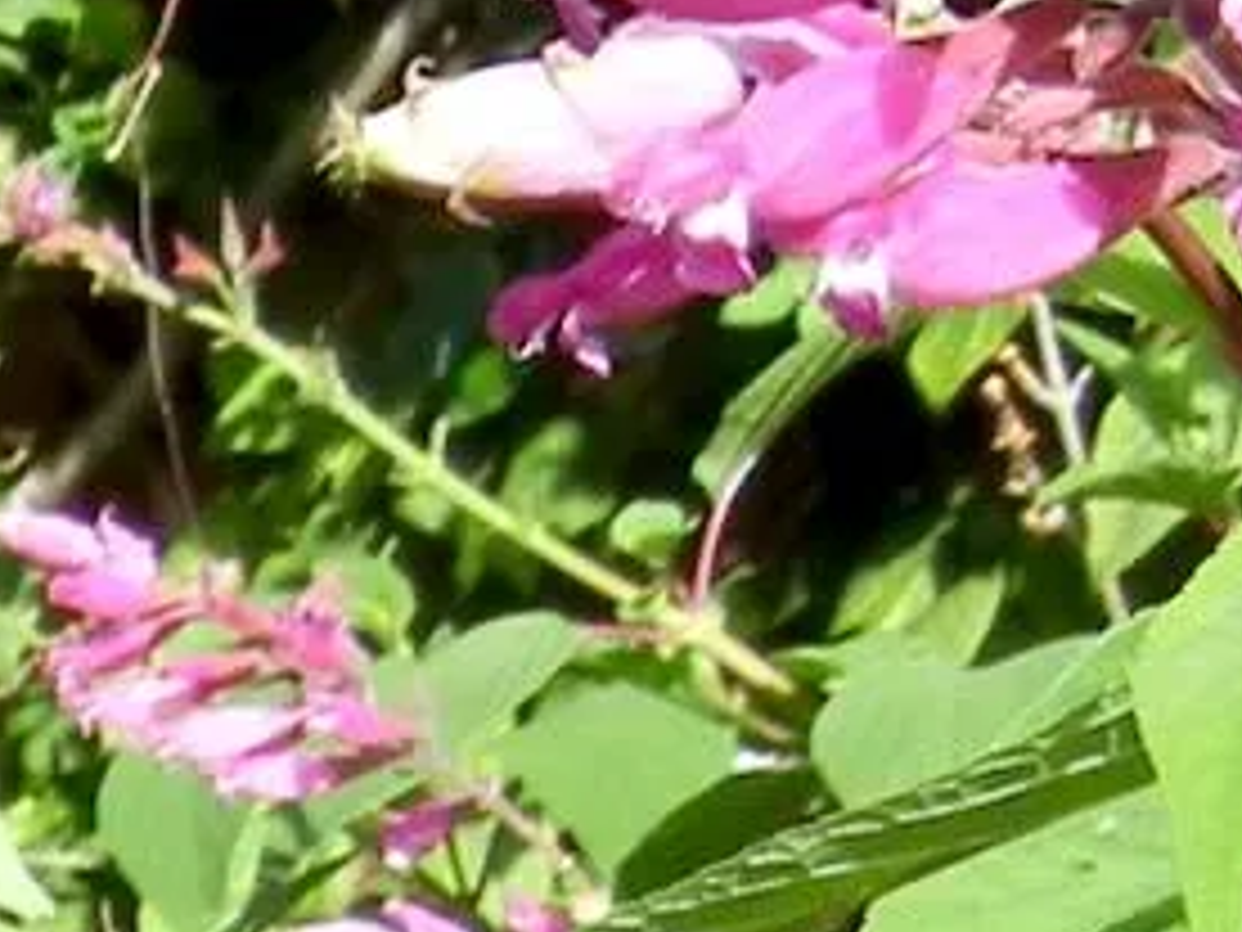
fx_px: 4521
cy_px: 810
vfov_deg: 11.7
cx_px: -270
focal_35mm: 126
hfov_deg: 15.1
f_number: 3.6
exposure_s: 1/566
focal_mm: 6.2
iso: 160
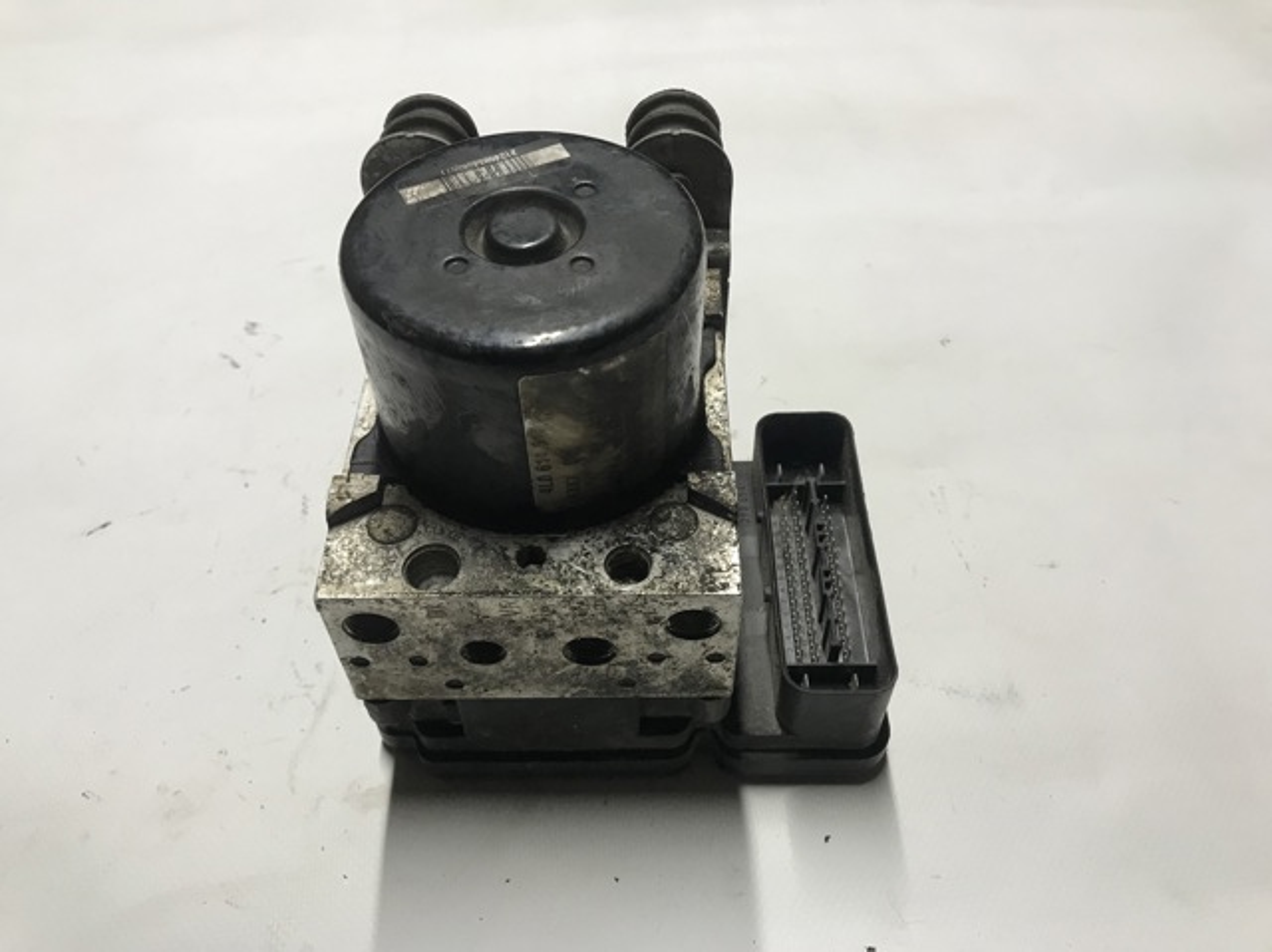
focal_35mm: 28
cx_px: 636
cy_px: 476
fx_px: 1028
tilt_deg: -49.7
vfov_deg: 49.7
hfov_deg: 63.5
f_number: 1.8
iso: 25
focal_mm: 3.99
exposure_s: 1/33
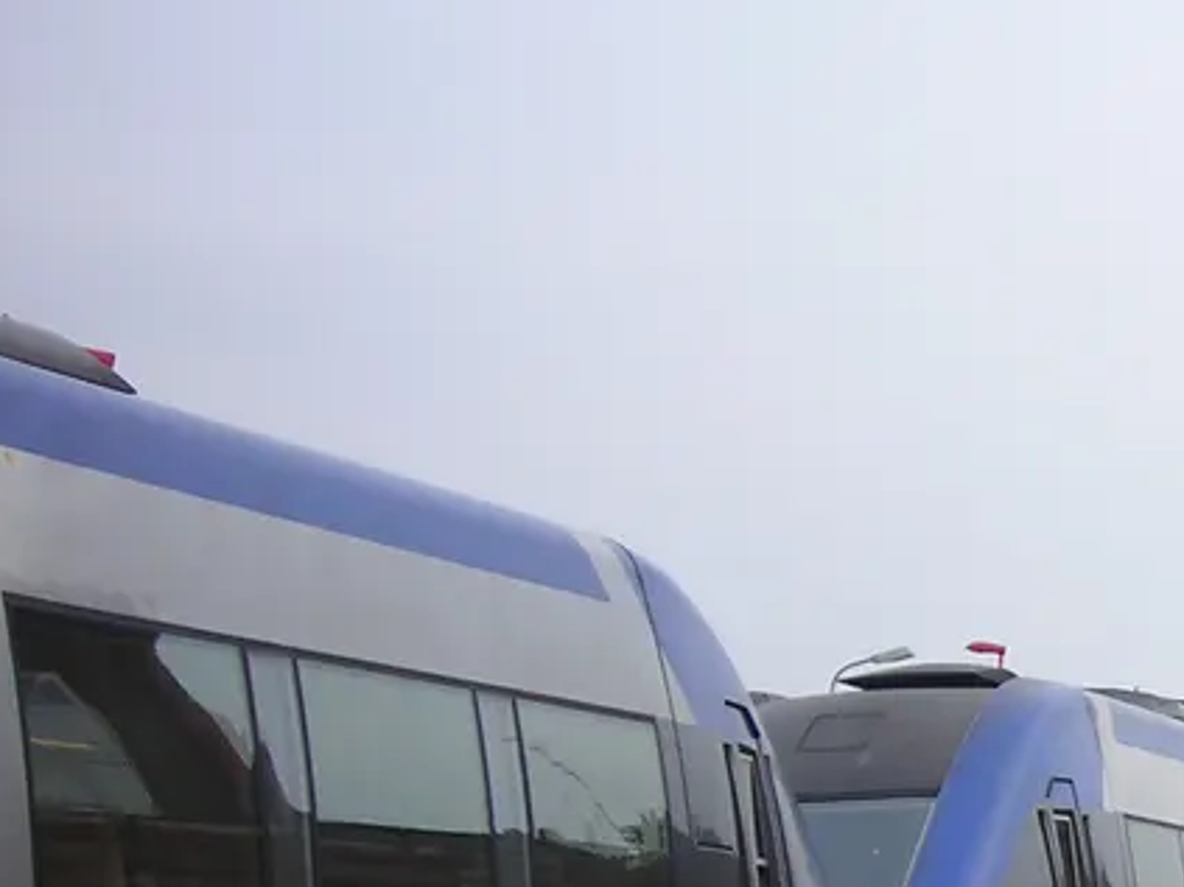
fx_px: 3932
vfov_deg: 12.6
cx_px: 1733
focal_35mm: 115
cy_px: 982
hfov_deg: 15.8
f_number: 3.2
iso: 50
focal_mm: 6.3
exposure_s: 1/316
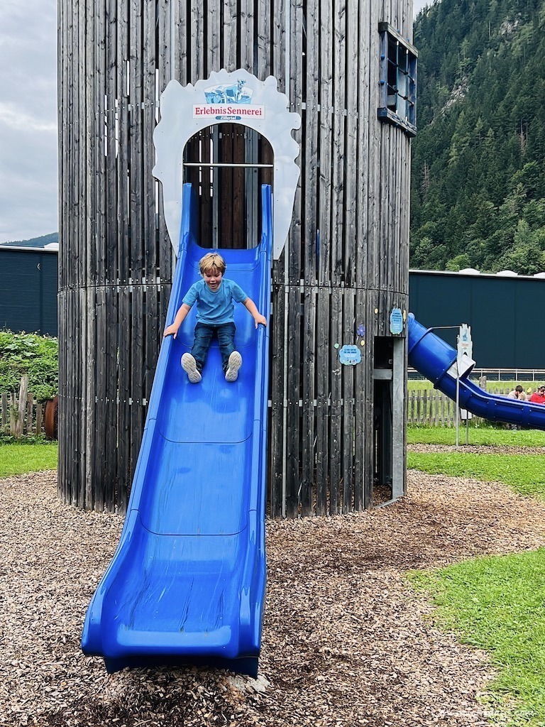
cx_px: 272
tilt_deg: -1.0
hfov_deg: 44.2
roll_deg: +0.1
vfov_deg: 56.8
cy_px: 364
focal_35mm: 32
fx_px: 672
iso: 50
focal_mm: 5.7
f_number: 1.5
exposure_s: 1/1112
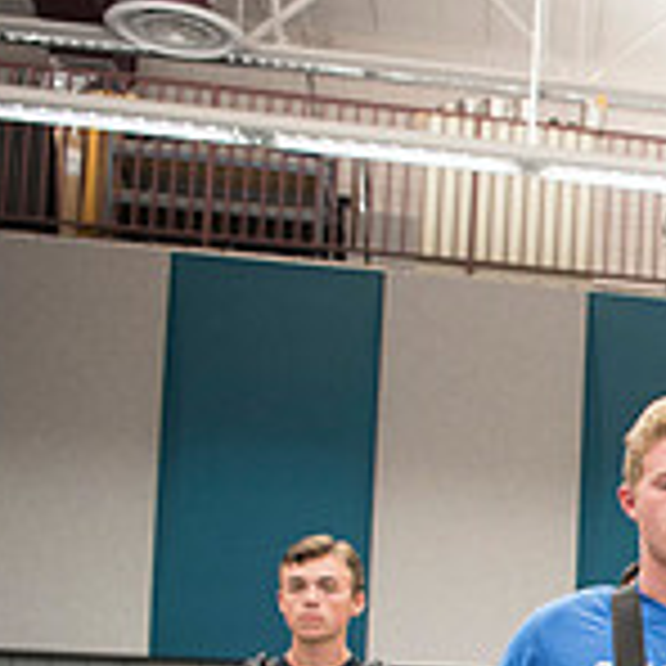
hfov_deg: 18.1
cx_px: 1130
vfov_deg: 20.3
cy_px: 794
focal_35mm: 80
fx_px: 1741
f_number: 2.8
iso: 1250
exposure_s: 1/160
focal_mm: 24
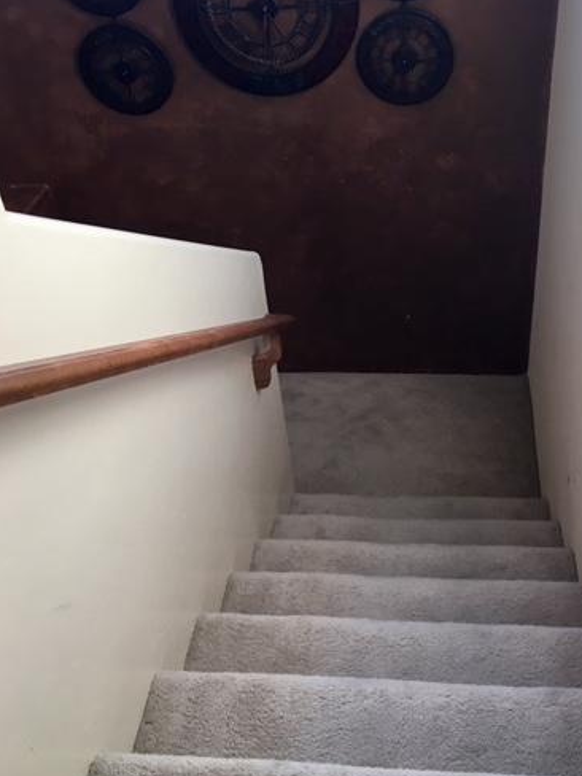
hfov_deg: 37.6
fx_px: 852
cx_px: 351
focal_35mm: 38
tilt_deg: -34.6
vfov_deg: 48.9
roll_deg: +5.4
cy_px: 340
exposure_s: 1/40
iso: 25
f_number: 2.2
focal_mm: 4.15
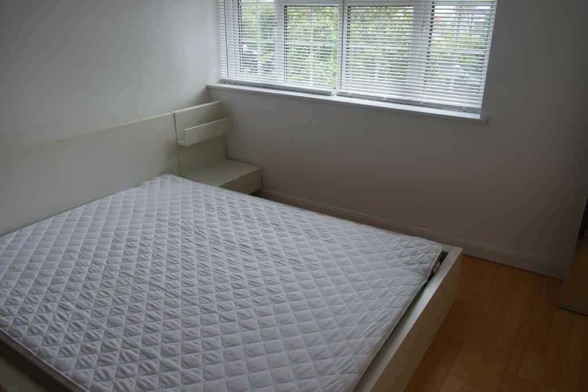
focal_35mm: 27
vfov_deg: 47.9
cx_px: 294
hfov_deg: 67.4
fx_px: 441
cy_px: 196
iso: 400
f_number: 6.3
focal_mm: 18
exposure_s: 1/160
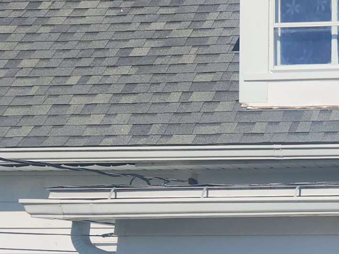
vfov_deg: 14.0
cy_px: 363
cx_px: 456
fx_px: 979
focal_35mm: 100
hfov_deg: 18.2
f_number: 1.8
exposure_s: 1/3309
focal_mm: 5.4
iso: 20
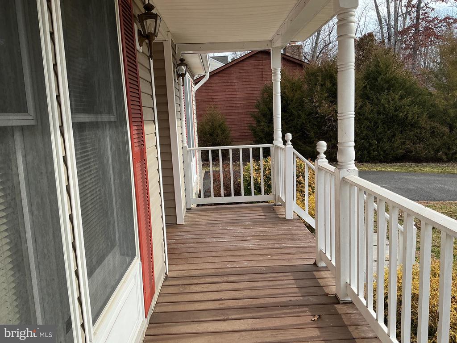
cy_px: 172
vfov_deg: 48.2
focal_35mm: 29
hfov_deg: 61.7
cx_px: 228
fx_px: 383
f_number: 1.8
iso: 25
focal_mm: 3
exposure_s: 1/586
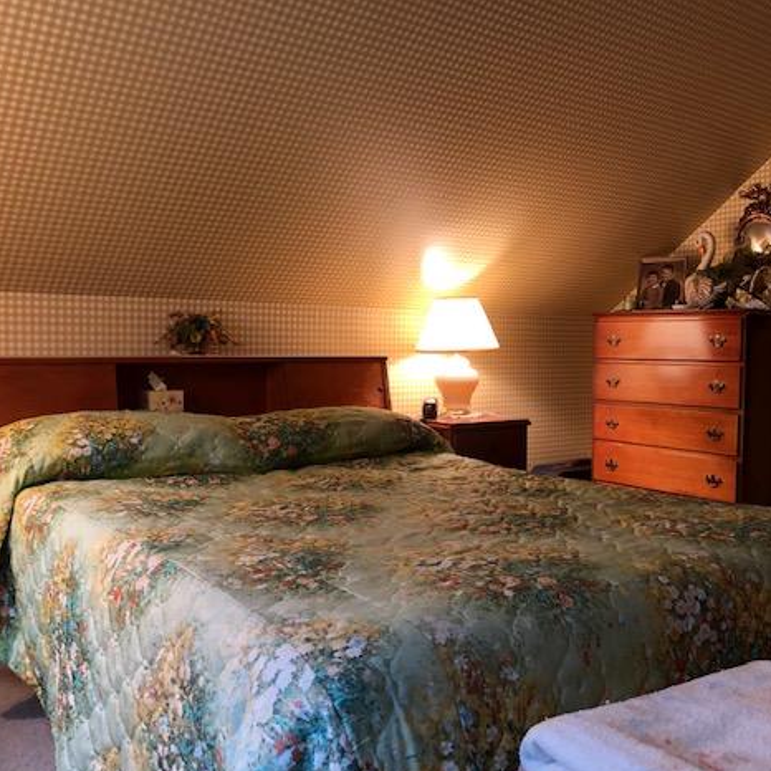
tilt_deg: -2.6
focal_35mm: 34
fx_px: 857
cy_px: 395
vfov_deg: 48.4
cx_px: 460
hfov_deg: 48.2
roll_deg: +0.1
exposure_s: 1/60
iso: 250
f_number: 1.8
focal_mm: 3.99
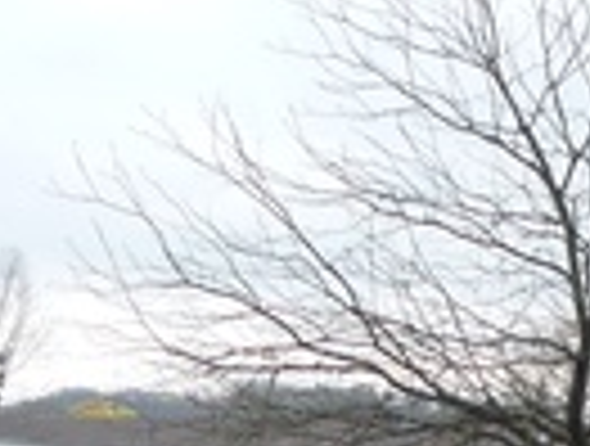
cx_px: 558
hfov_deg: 11.6
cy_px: 662
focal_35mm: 168
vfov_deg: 8.7
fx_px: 2871
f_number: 3.5
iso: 100
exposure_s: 1/100
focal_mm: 5.8
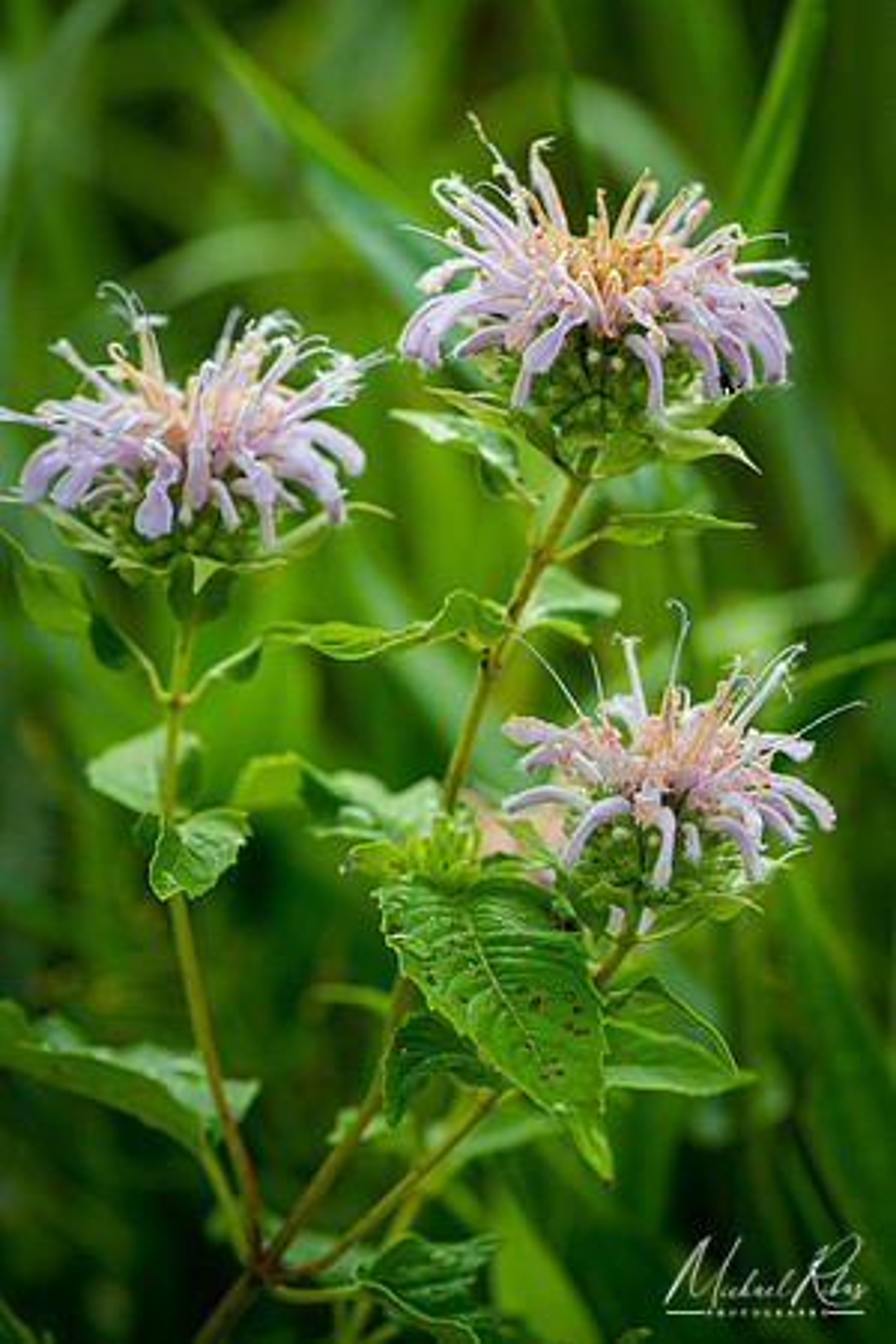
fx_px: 3920
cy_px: 672
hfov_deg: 13.0
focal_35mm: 105
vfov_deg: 19.5
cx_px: 448
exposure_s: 1/20
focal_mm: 105
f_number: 8
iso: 100
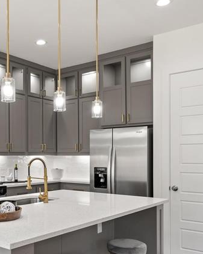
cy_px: 171
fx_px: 308
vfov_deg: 44.1
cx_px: 19
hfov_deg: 34.4
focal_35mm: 41
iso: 250
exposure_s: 2
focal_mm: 18
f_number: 10
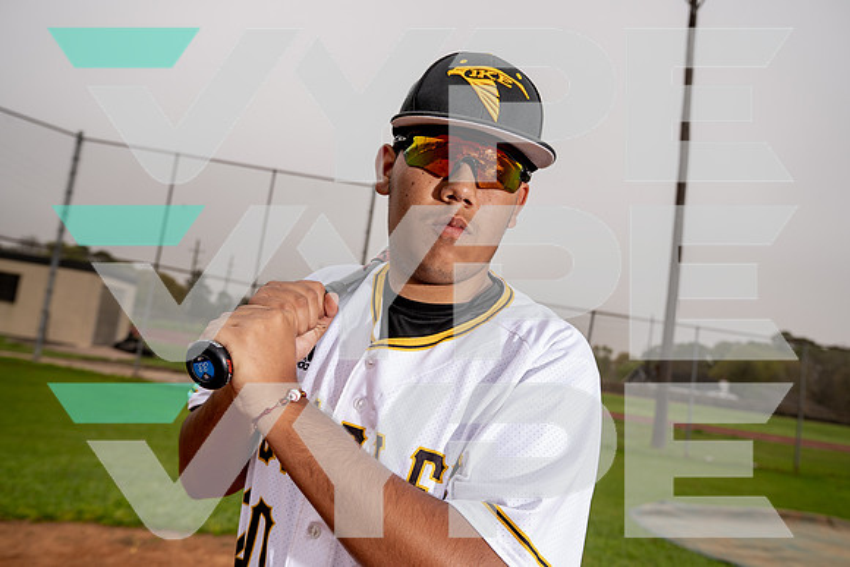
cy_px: 284
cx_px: 425
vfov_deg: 45.0
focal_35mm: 29
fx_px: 685
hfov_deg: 63.6
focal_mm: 29
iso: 160
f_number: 5
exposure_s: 1/250
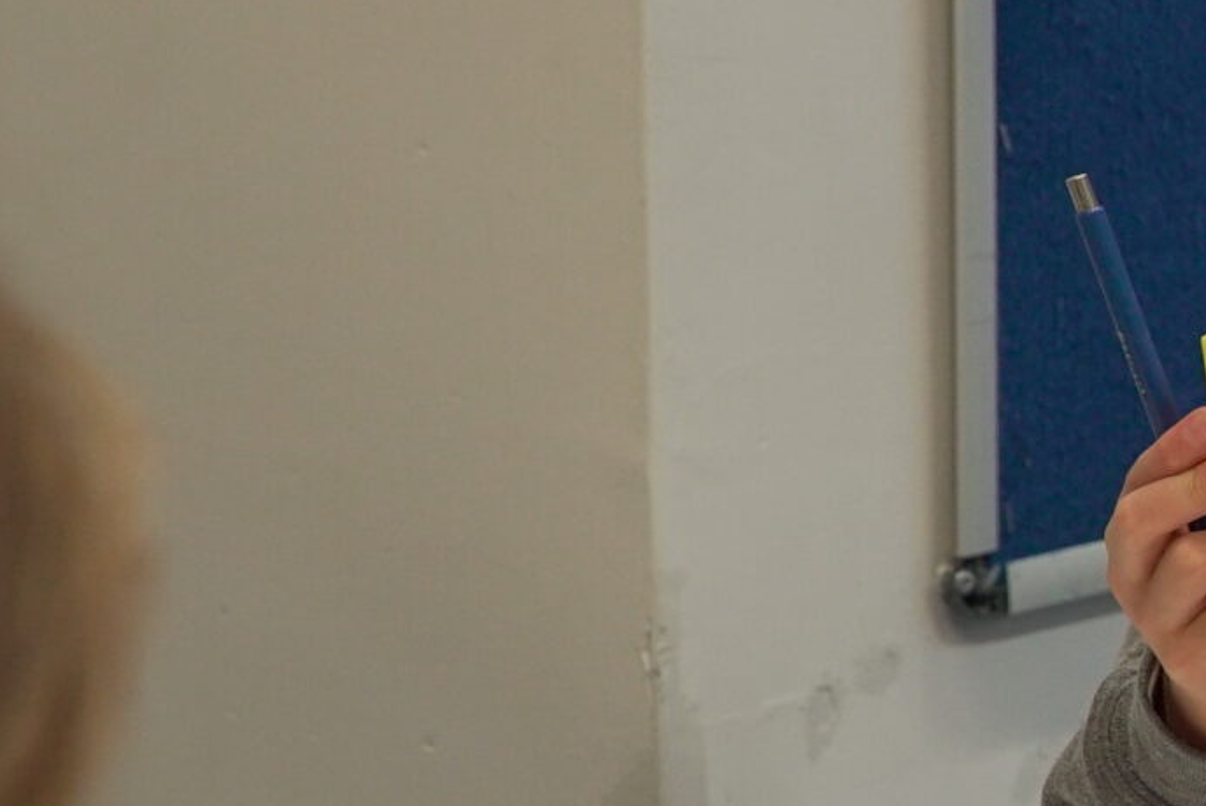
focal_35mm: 186
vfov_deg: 7.4
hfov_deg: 10.4
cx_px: 2172
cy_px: 422
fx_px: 6236
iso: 2000
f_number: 5.6
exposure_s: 1/200
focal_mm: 50
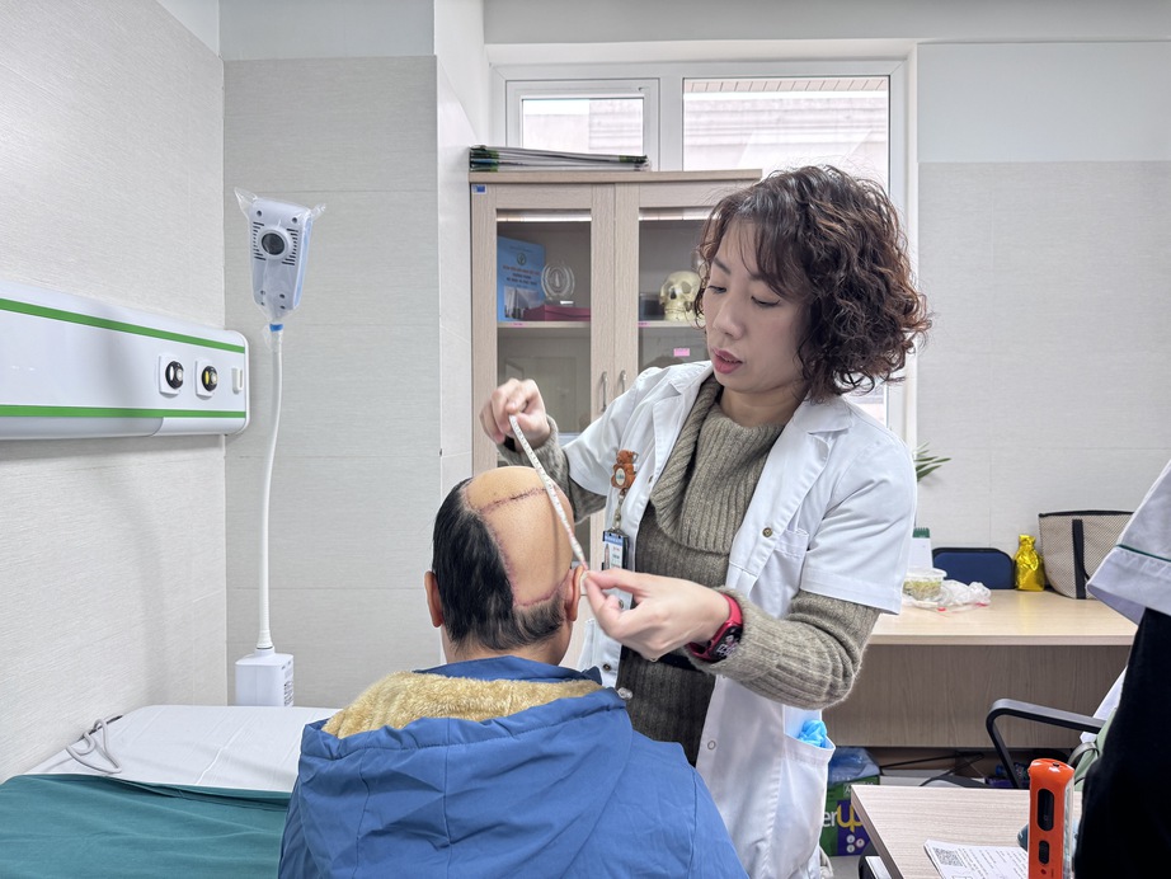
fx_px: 812
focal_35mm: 24
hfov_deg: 71.6
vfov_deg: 56.8
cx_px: 586
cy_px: 440
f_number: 1.78
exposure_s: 1/100
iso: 125
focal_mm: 6.76
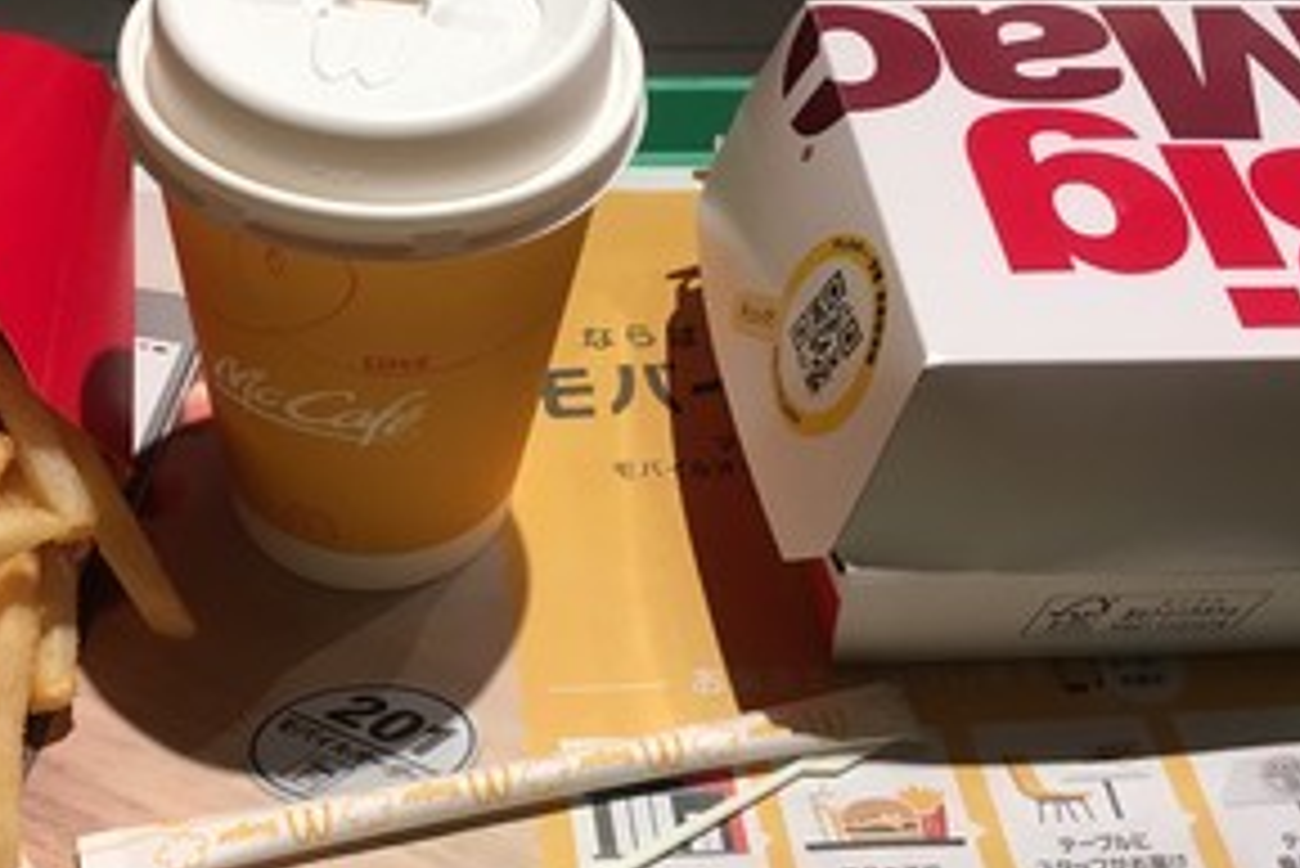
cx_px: 445
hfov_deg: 41.4
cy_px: 355
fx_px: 1698
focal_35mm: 47
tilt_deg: -45.0
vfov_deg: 28.6
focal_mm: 4.15
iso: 32
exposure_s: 1/30
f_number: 2.2
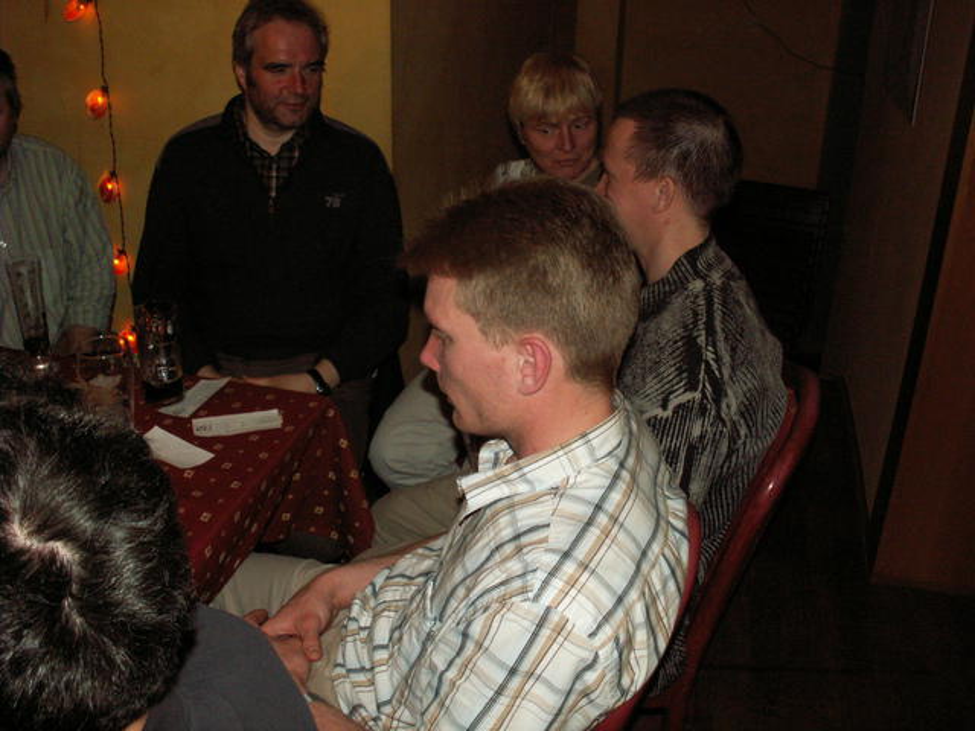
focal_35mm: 35
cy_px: 366
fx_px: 986
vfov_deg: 40.7
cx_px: 488
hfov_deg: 52.6
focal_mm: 5.86
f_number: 2.8
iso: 160
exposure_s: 1/40
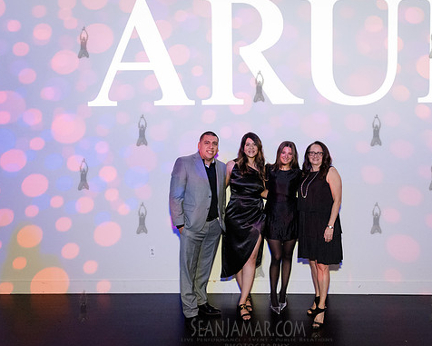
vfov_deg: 50.0
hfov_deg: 60.1
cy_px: 174
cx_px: 250
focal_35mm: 29
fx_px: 371
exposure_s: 1/160
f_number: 3.5
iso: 8000
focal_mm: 24
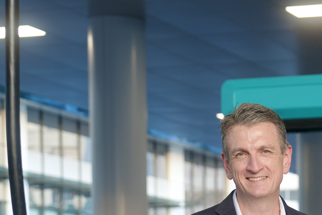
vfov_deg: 9.8
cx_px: 421
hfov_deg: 14.3
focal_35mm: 137
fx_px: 1225
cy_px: 290
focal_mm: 48
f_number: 2.8
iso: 500
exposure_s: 1/200
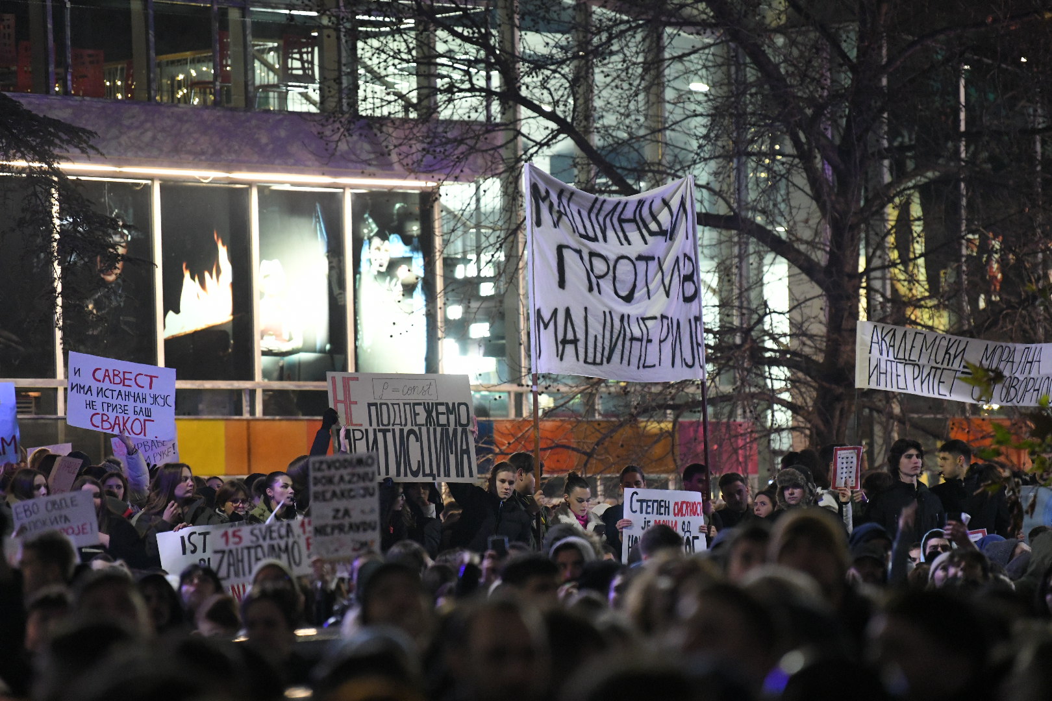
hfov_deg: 10.3
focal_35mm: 200
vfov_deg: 6.9
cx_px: 526
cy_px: 350
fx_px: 5844
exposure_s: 1/60
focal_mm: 200
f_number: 3.5
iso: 8000
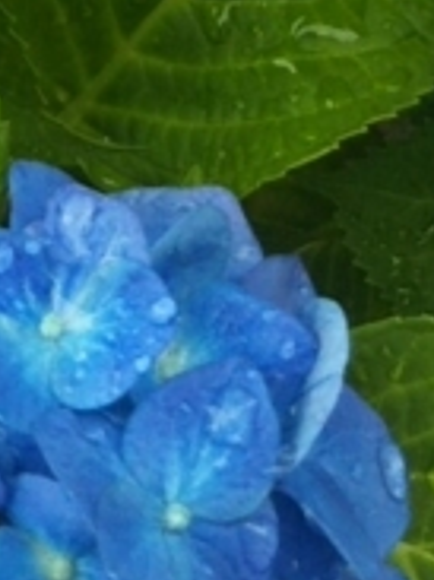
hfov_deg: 11.1
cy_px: -403
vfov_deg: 13.7
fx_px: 2192
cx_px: 501
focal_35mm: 131
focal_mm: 4
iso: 50
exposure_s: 1/120
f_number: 2.2
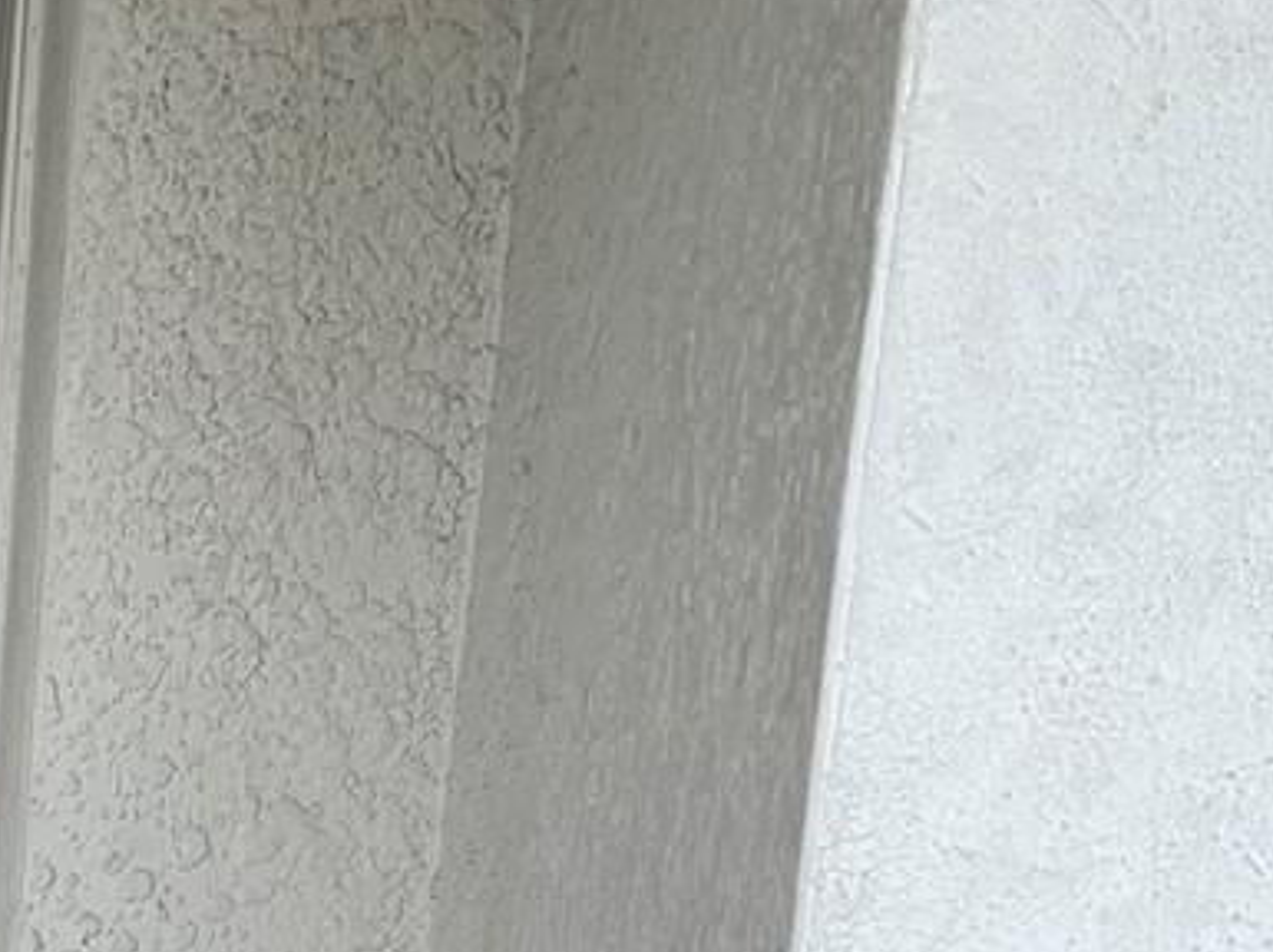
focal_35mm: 104
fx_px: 3821
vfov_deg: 13.7
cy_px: 1216
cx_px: -575
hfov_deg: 17.3
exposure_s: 1/121
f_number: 1.6
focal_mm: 5.1
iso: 32
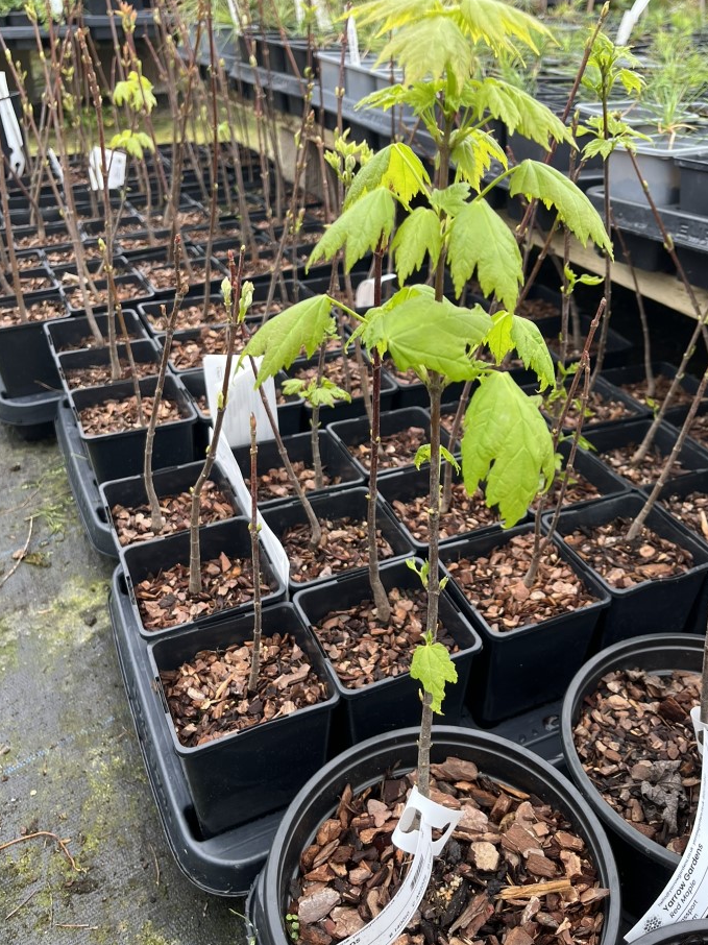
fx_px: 846
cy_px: 446
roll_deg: +0.1
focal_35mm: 31
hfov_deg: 45.2
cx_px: 419
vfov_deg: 58.3
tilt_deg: -29.2
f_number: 1.6
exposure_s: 1/122
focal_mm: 5.1
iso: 32
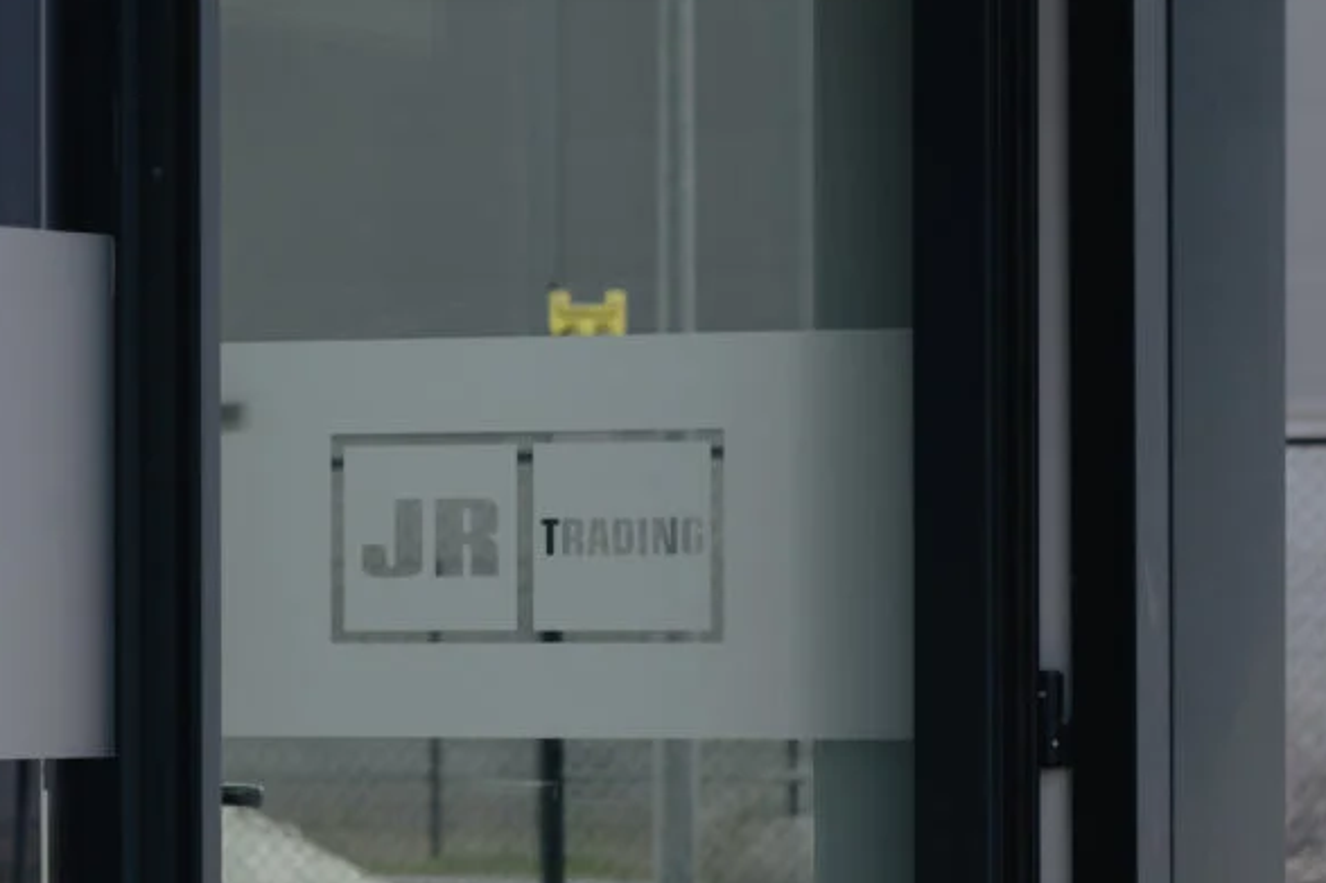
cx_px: -693
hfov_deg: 8.8
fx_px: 8432
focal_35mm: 229
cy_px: 743
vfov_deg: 6.0
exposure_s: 1/500
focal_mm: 70
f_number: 5
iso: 250
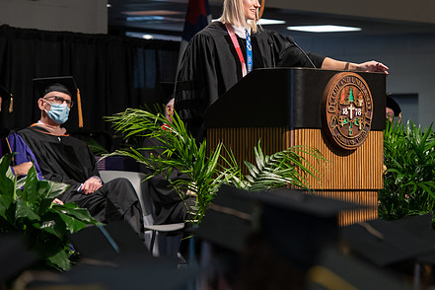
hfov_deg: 10.1
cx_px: 256
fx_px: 2465
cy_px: 107
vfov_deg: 6.7
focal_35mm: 204
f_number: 4.5
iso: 800
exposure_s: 1/200
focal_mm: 155
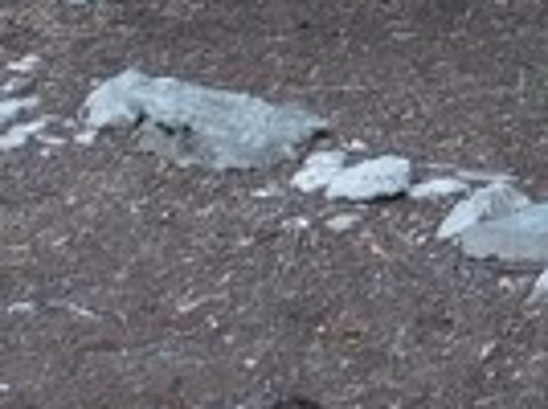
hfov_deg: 8.6
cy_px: -667
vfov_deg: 6.1
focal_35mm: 230
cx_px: 495
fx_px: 3635
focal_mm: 5.3
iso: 125
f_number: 3.2
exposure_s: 1/80
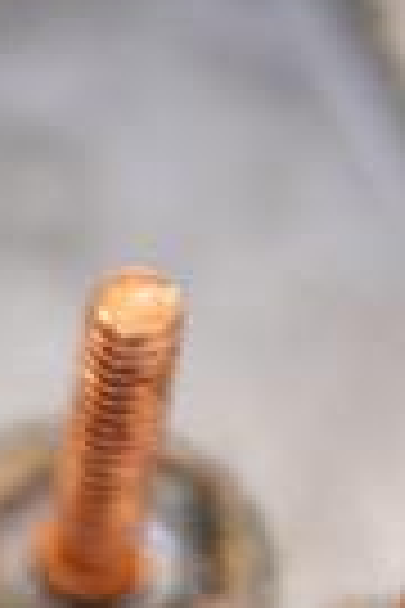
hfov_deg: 4.5
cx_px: -230
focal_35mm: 301
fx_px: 5079
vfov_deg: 6.8
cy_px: 745
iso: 640
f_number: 2.8
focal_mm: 70
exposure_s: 1/250
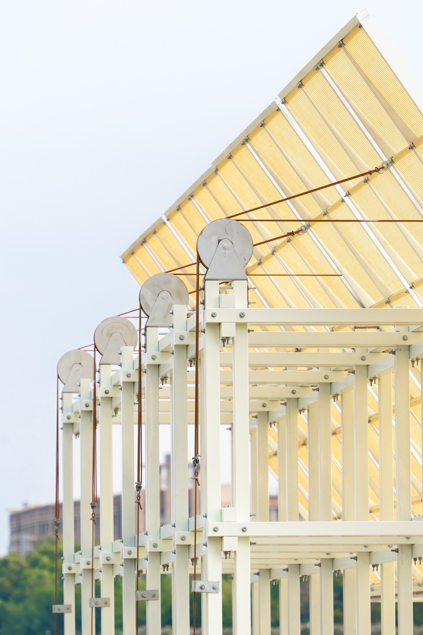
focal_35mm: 156
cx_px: 212
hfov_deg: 8.8
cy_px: 318
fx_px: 2750
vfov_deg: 13.2
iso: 100
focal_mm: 156
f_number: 6.3
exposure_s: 1/320
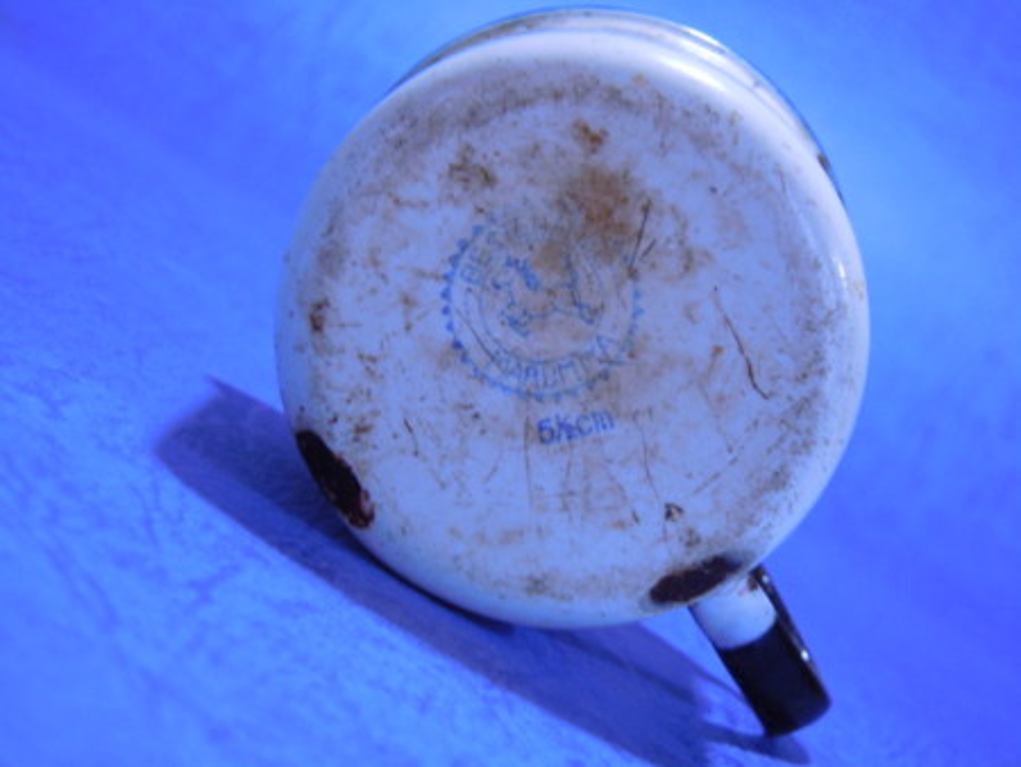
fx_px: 2626
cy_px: 384
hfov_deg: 22.0
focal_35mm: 89
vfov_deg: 16.6
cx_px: 510
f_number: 4.4
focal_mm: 16
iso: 400
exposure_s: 1/15
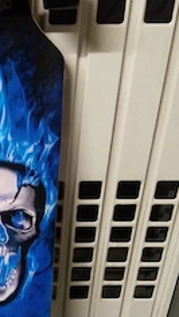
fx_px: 404
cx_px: 9
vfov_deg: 42.8
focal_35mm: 48
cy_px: 180
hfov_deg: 24.1
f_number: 1.8
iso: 475
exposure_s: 1/25
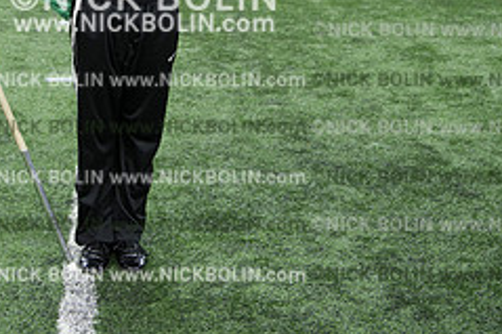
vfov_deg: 15.5
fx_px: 1184
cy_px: -66
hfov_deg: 23.7
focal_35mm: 85
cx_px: 143
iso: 800
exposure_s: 1/500
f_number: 3.2
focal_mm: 35
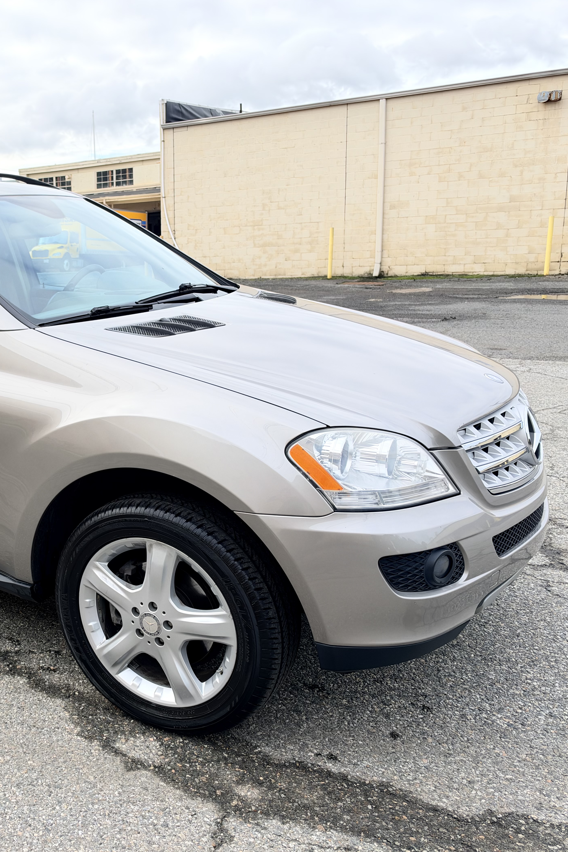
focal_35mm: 34
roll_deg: +4.3
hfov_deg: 35.5
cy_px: 430
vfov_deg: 55.8
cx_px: 13
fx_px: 805
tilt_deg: -12.0
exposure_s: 1/699
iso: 100
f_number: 1.8
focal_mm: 6.93
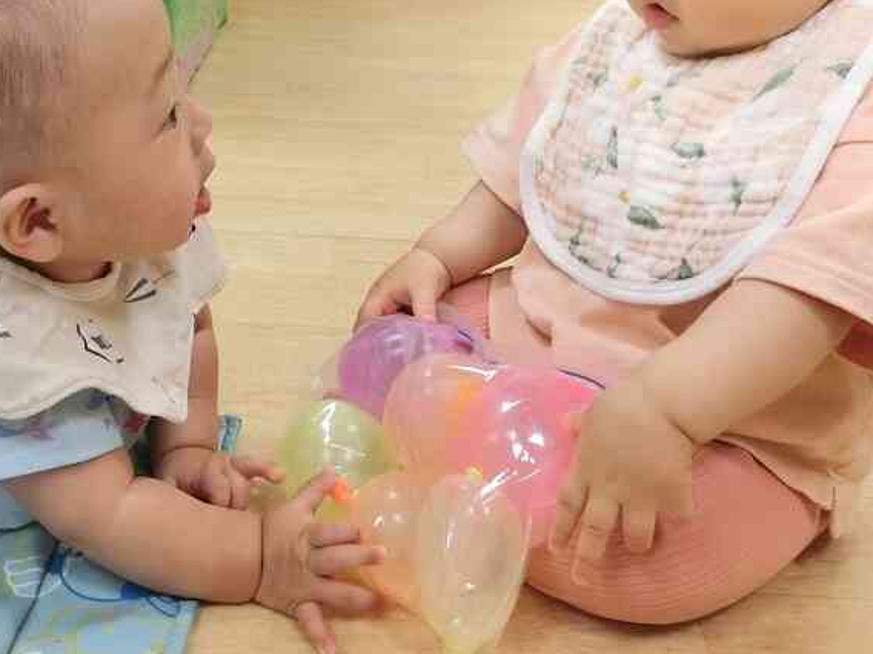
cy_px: 203
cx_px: 341
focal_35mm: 44
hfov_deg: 42.7
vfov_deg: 32.5
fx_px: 1110
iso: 160
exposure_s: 1/125
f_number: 3.5
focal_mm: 4.5
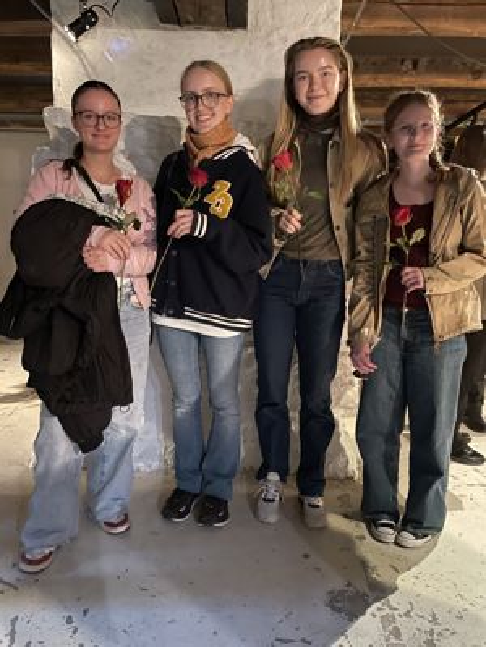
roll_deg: -2.0
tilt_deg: -9.0
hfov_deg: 53.1
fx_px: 487
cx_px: 243
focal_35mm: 26
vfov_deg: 67.3
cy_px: 324
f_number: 1.6
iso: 1000
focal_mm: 4.2
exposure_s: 1/17
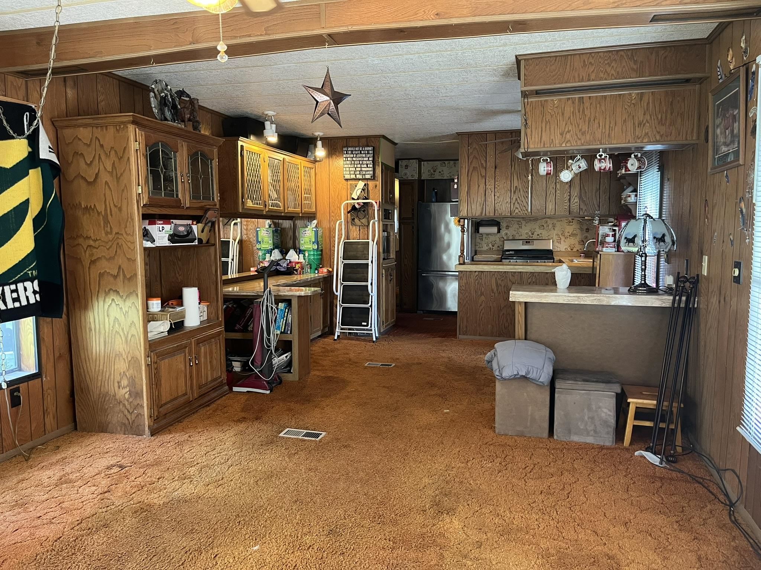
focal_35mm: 26
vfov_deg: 53.1
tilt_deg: -5.6
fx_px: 572
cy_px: 285
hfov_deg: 67.3
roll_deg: -0.1
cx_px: 380
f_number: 1.6
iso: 400
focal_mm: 5.1
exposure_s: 1/60
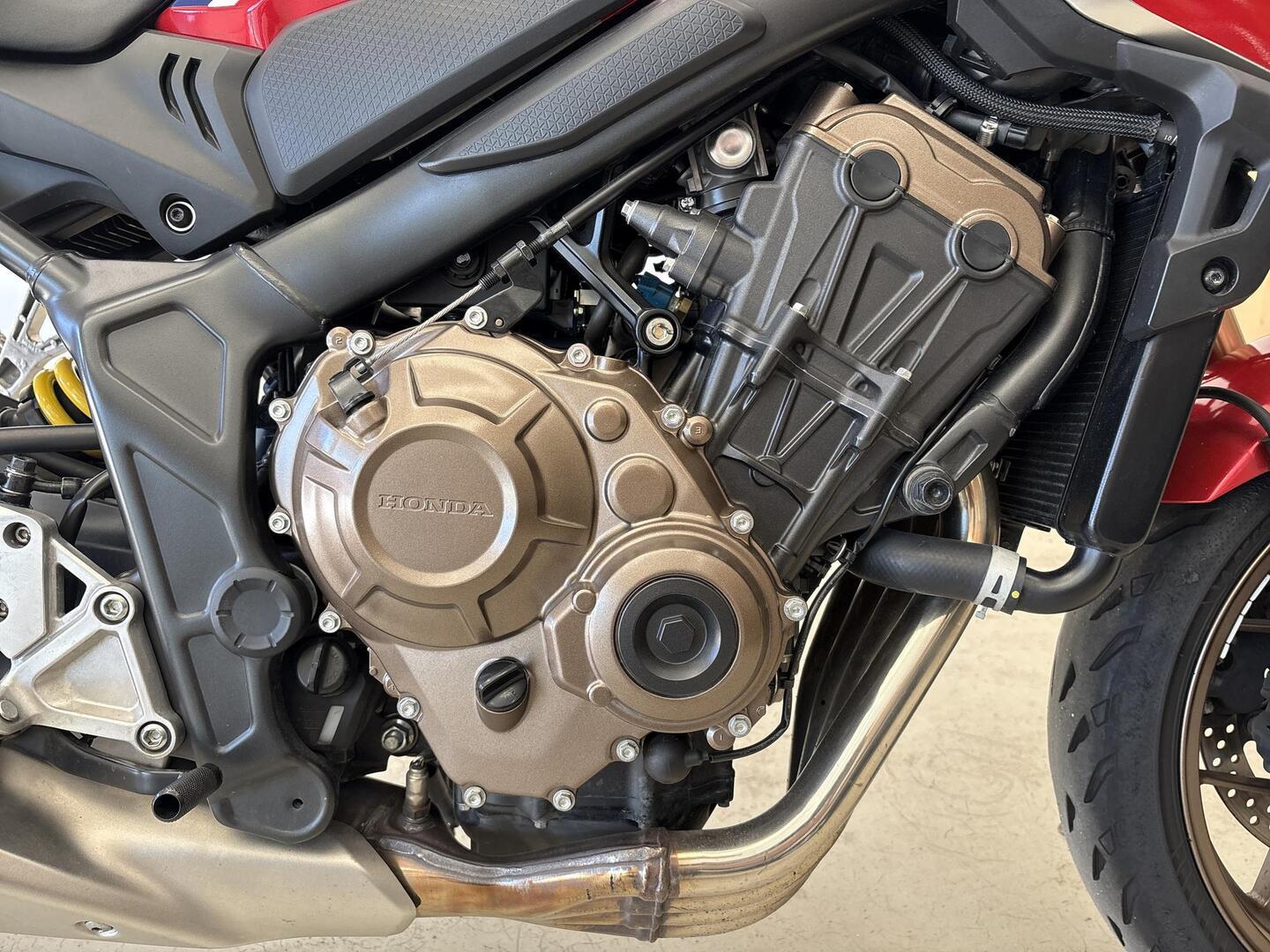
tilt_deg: -15.9
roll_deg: -1.7
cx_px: 635
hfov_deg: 67.3
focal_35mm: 26
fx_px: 954
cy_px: 476
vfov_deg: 53.1
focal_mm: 5.96
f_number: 1.6
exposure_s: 1/122
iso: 100
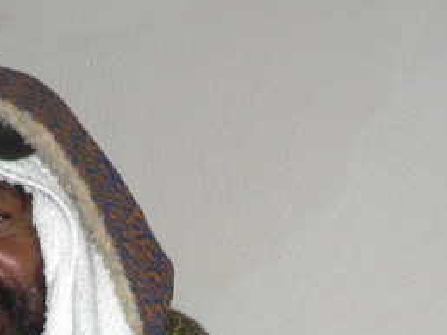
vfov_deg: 9.7
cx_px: -110
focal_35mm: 135
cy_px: 805
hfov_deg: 14.1
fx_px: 1742
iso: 100
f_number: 2.8
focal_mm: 6
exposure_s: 1/60
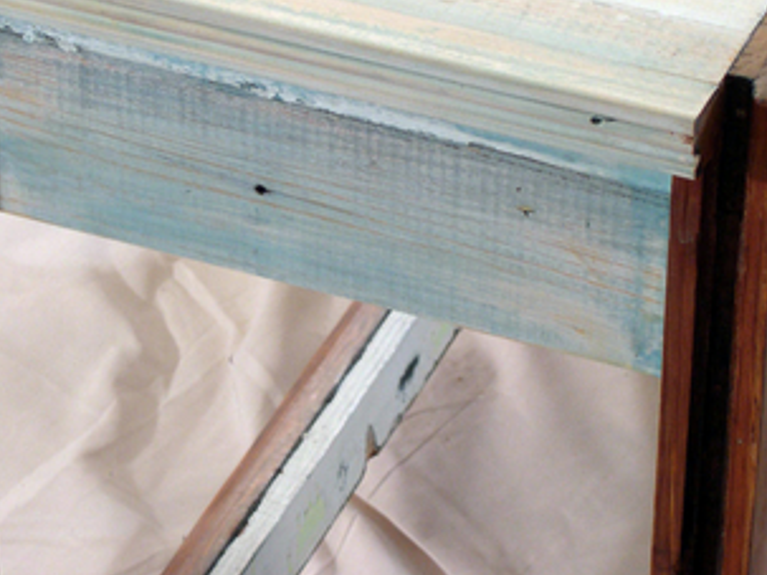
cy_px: 146
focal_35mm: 188
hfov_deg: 10.5
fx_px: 4164
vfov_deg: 7.9
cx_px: 337
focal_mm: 24
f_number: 4.9
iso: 108
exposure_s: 1/4.7
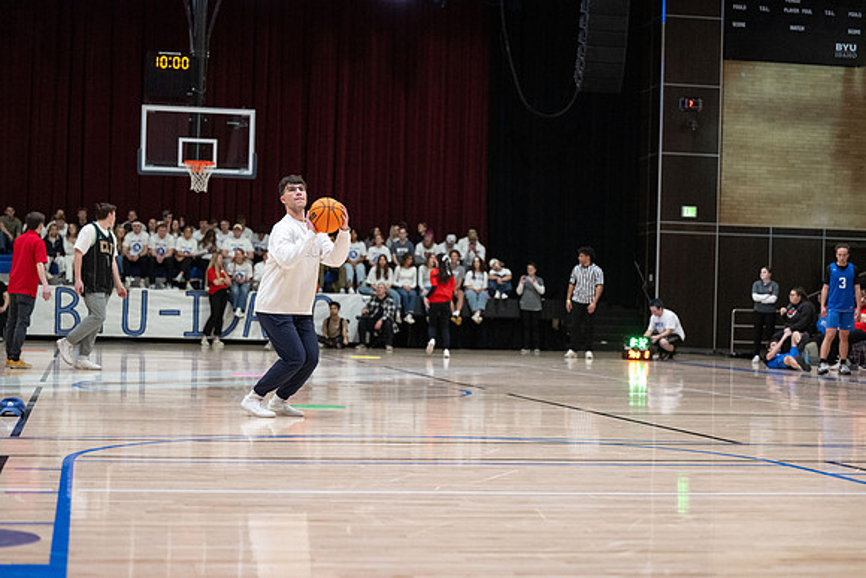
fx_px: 1709
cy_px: 293
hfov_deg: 28.4
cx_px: 439
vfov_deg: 19.2
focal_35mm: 71
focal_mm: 70
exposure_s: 1/500
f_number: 2.8
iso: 5000
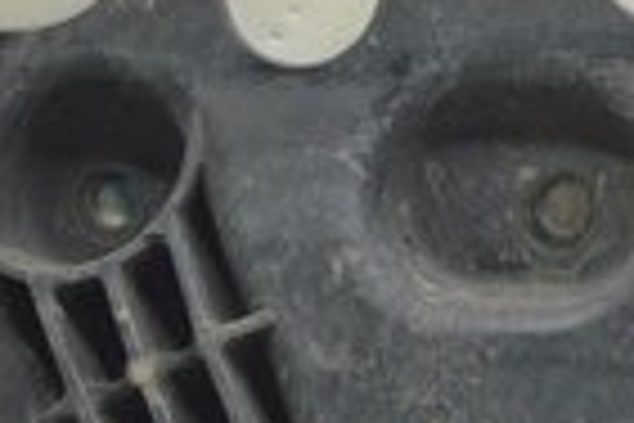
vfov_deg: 4.0
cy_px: 1154
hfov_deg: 6.0
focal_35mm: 339
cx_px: 823
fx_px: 5963
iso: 400
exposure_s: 1/20
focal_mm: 31
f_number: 5.6
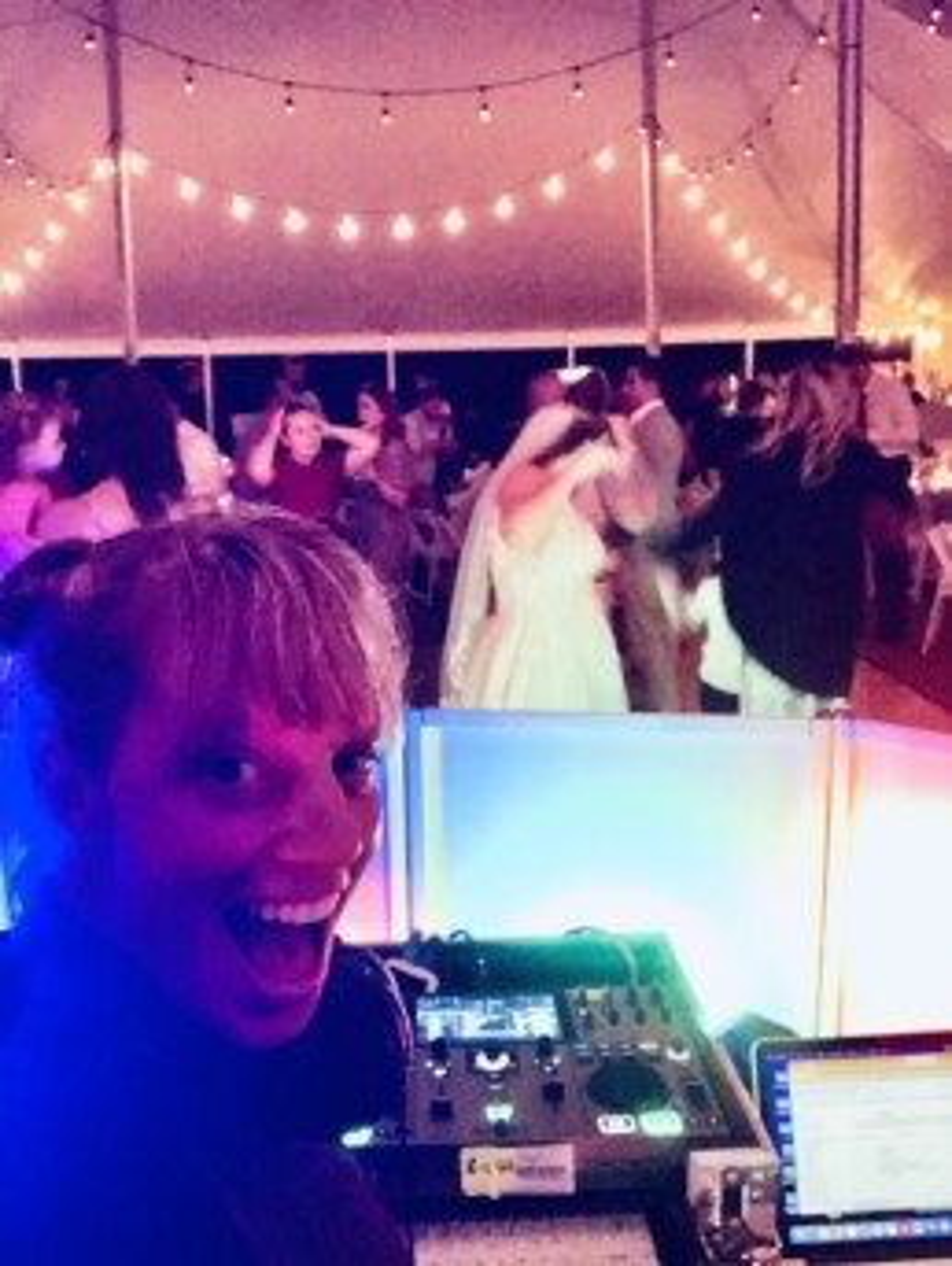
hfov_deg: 44.2
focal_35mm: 32
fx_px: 1171
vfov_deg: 56.8
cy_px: 633
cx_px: 476
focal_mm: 2.87
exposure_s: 1/15
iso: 1000
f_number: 2.2
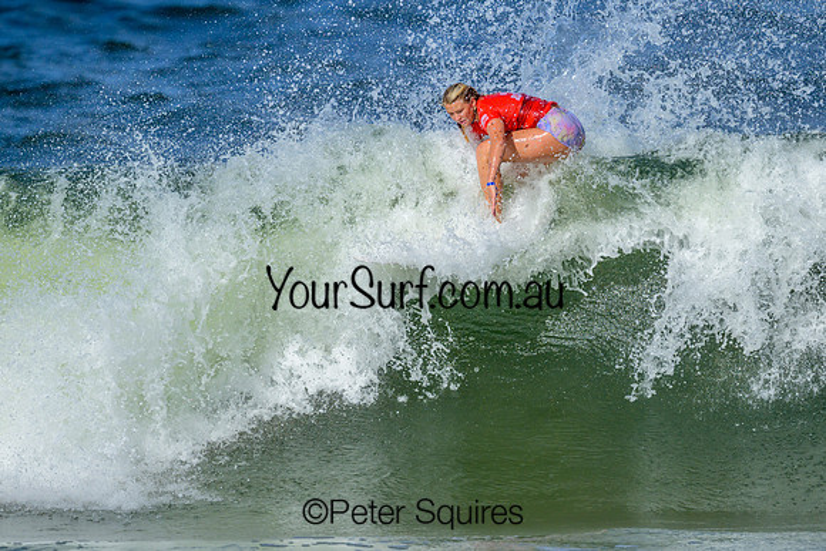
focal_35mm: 1100
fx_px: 25245
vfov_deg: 1.3
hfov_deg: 1.9
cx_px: 568
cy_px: 275
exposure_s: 1/3200
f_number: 6.3
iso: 280
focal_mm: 800
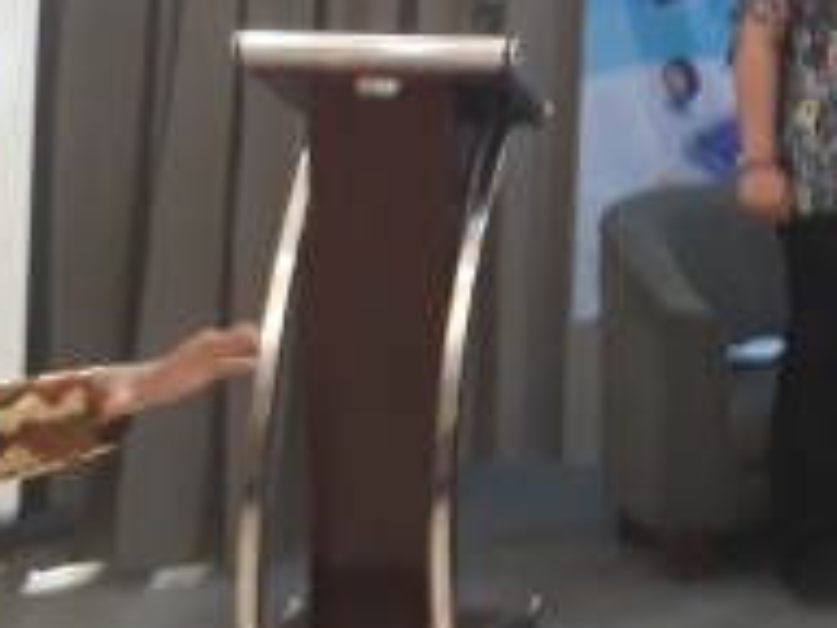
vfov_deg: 16.0
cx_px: 1330
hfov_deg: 18.7
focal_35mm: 90
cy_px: -39
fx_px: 2176
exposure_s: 1/25
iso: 160
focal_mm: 3.6
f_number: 1.9
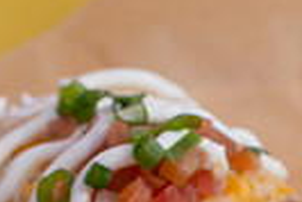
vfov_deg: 5.4
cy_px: 383
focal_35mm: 253
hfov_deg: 8.1
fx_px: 2125
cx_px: 309
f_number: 6.3
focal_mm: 50
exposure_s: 1/200
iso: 200
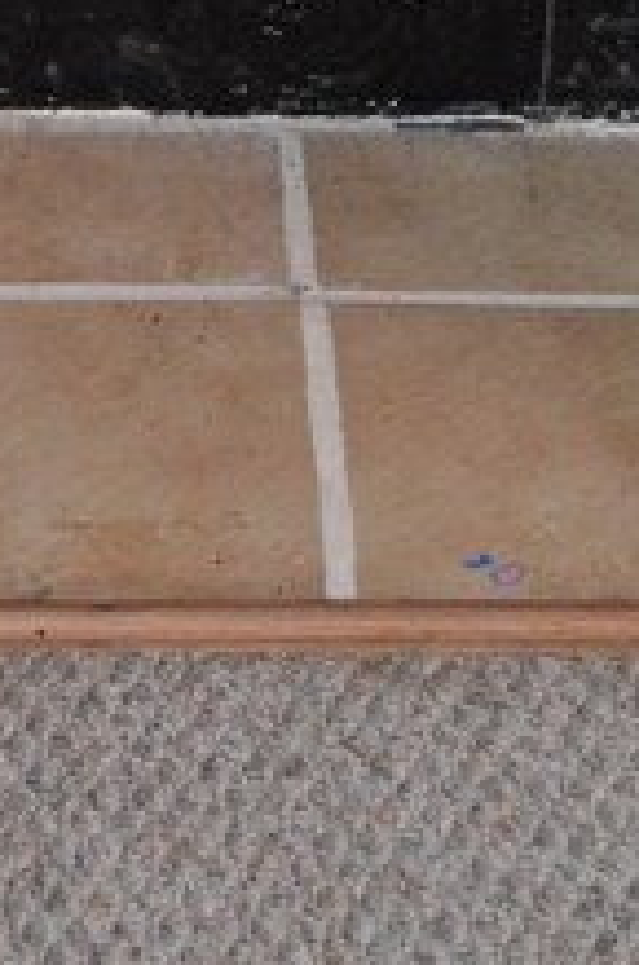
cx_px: 18
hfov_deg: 9.9
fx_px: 3665
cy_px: -657
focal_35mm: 137
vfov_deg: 13.7
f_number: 4.2
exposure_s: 1/60
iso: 3200
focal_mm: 26
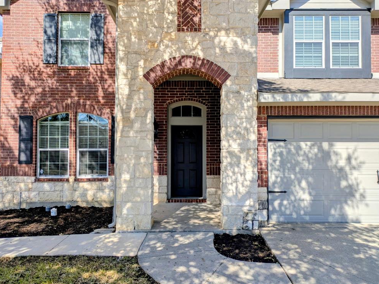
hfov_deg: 67.3
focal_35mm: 26
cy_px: 141
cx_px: 193
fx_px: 285
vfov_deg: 53.0
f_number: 1.89
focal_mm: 5.43
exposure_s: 1/1653
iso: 40
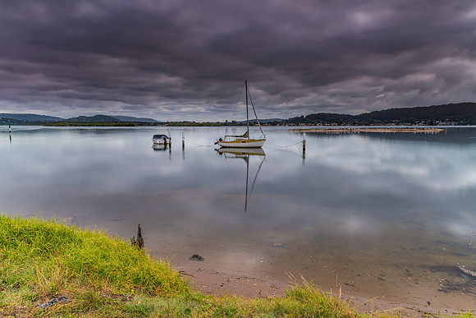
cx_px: 238
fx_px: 318
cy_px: 159
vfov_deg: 53.1
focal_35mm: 24
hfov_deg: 73.6
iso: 50
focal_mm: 16
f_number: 9
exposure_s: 8
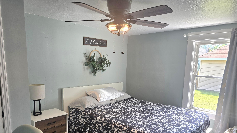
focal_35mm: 26
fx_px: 163
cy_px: 87
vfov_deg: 43.9
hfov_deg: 71.9
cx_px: 117
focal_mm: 6.3
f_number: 1.7
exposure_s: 1/120
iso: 40
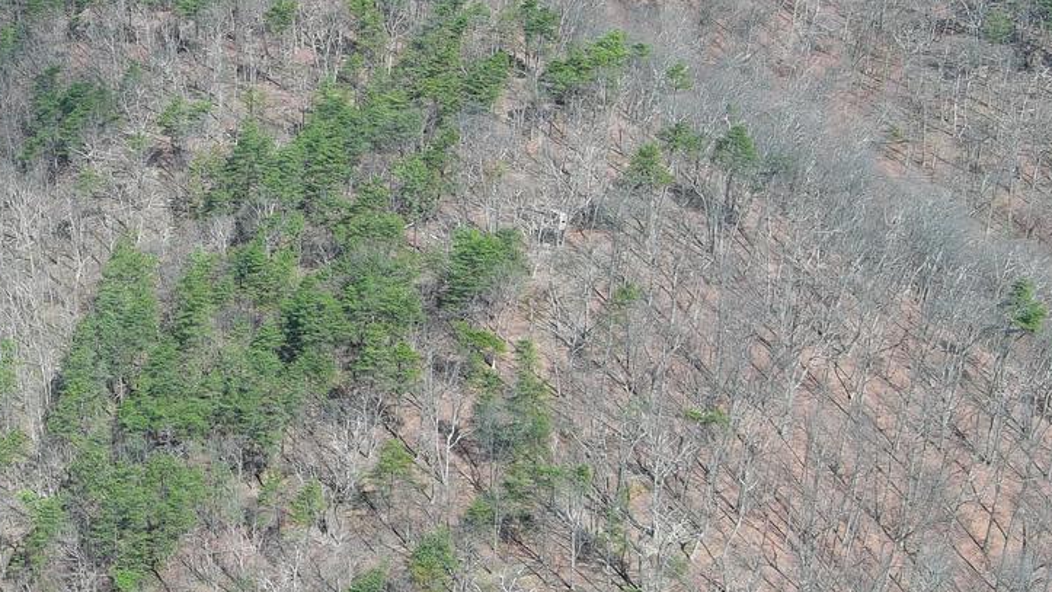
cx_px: -138
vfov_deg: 13.9
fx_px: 2399
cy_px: 59
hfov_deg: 23.1
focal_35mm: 86
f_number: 2.8
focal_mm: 10.57
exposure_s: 1/600
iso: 100
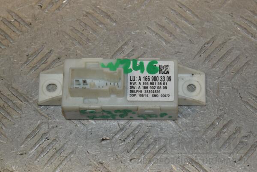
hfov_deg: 17.1
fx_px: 857
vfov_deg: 11.4
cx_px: 128
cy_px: 86
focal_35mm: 120
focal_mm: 80
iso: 800
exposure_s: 1/200
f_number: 9
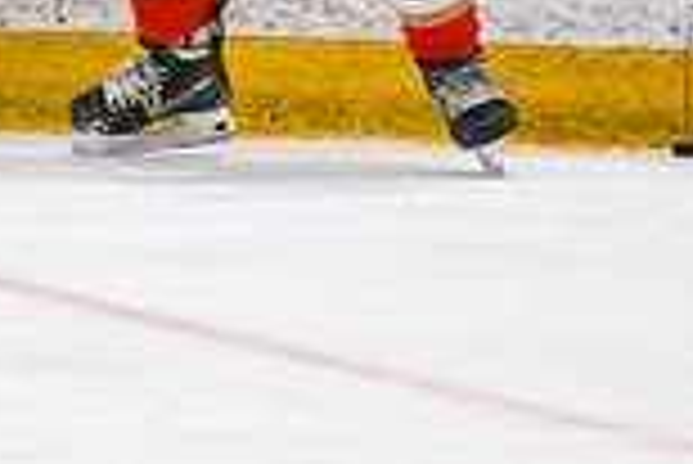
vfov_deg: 1.4
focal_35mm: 978
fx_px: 18844
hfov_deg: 2.1
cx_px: 38
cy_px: -187
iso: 1600
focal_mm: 200
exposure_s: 1/640
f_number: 2.8
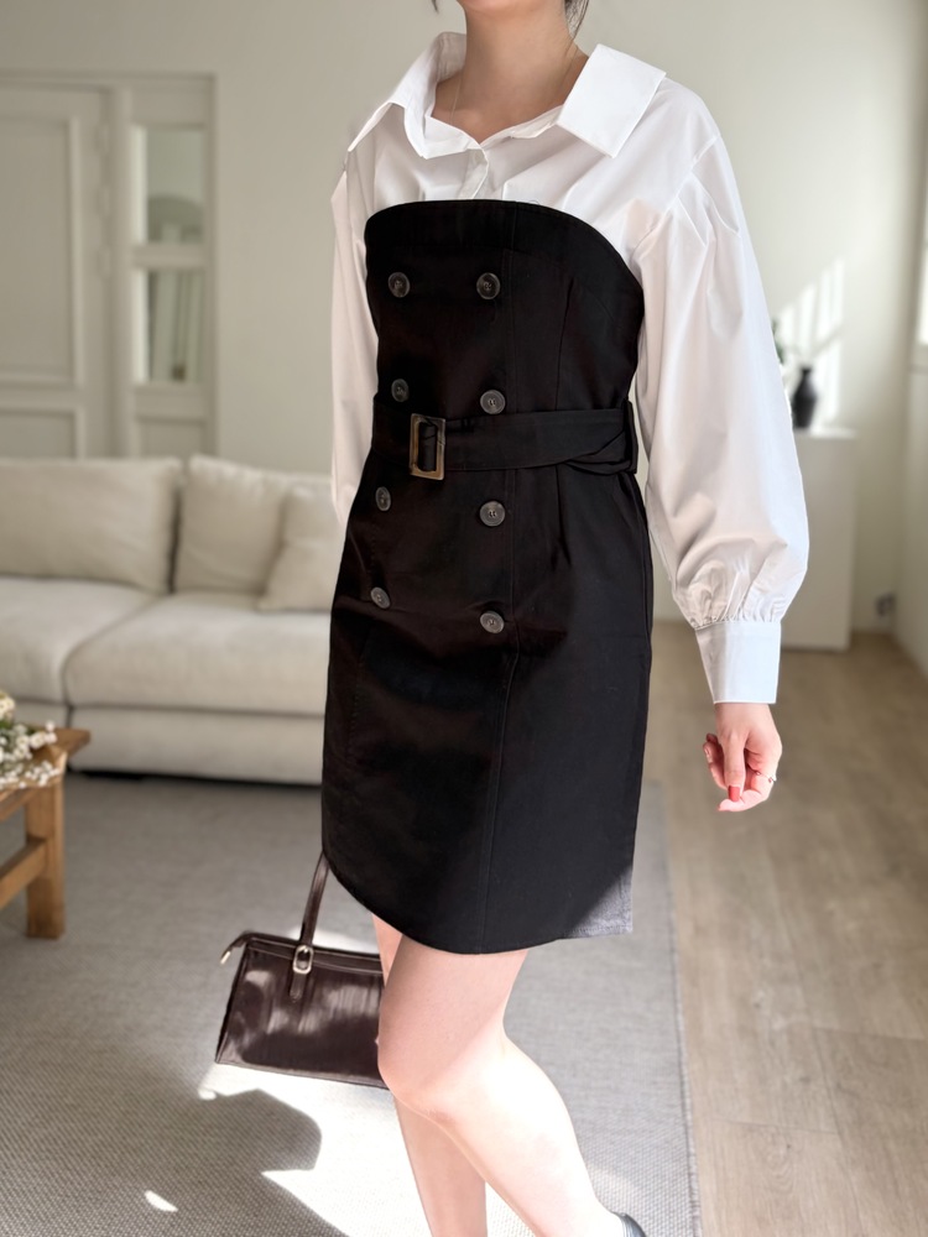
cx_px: 464
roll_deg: -2.1
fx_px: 929
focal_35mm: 26
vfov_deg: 67.3
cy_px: 618
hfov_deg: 53.1
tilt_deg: -7.4
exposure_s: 1/121
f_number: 1.6
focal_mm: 5.96
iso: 40
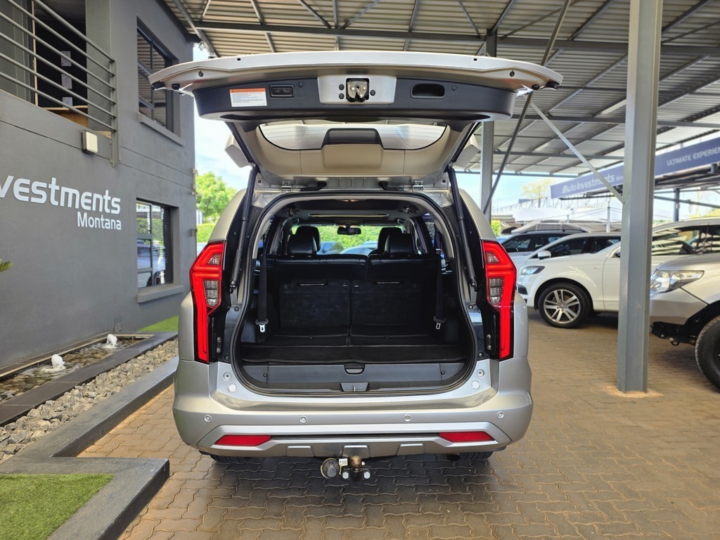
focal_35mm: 23
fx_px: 478
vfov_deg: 58.9
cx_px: 360
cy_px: 270
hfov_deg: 73.9
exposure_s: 1/180
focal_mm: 6.25
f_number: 1.7
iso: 32
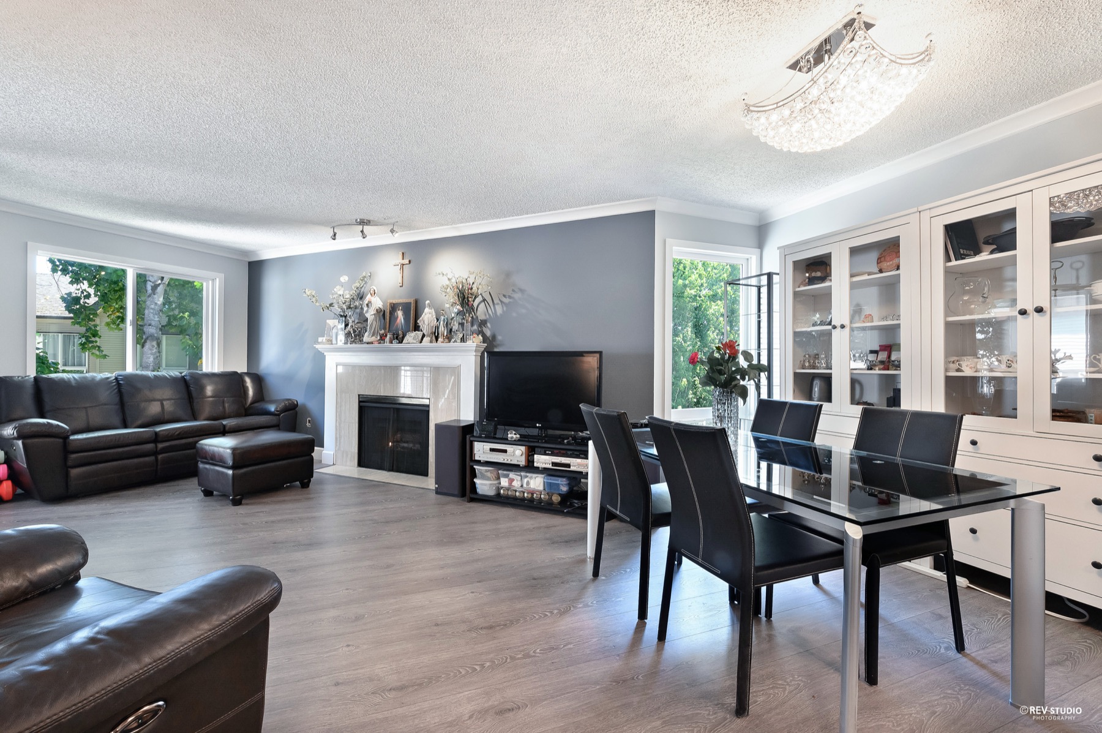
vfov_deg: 81.1
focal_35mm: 14
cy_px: 366
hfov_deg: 104.3
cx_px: 551
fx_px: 428
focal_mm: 14
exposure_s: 1/4
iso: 100
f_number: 13
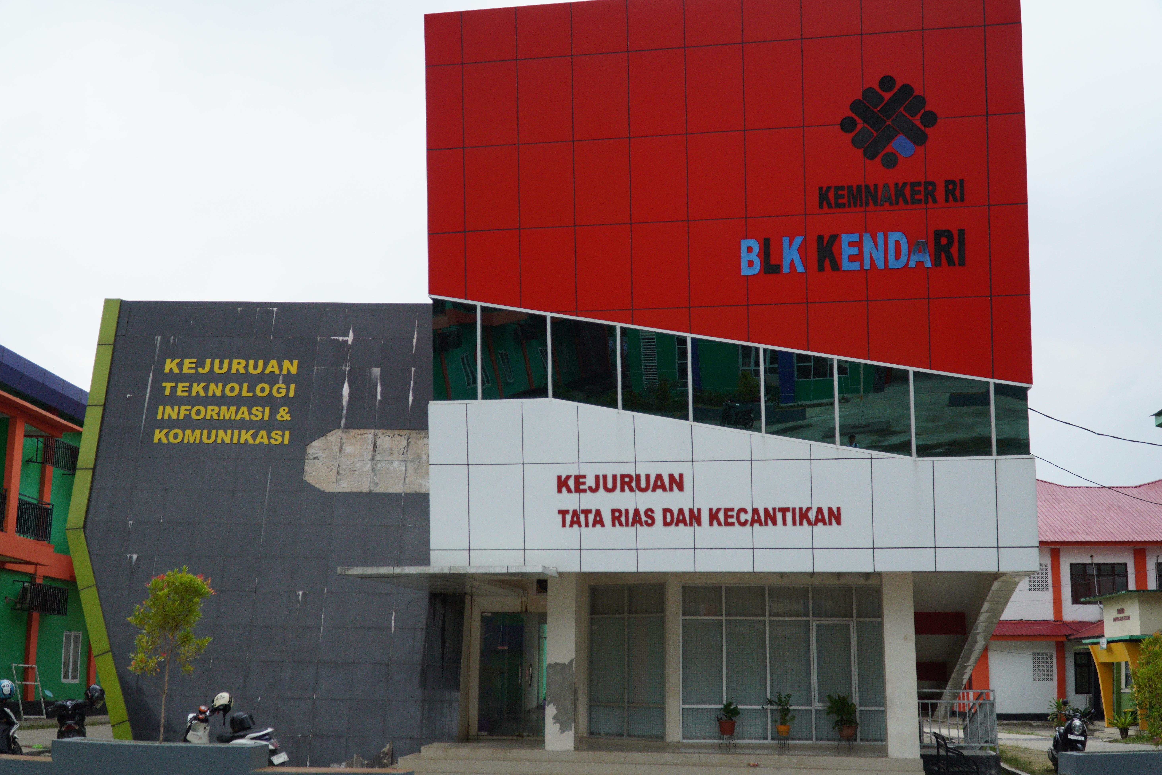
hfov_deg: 53.8
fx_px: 1146
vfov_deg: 37.3
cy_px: 392
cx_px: 578
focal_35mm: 36
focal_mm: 23
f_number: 4
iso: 640
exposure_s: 1/320
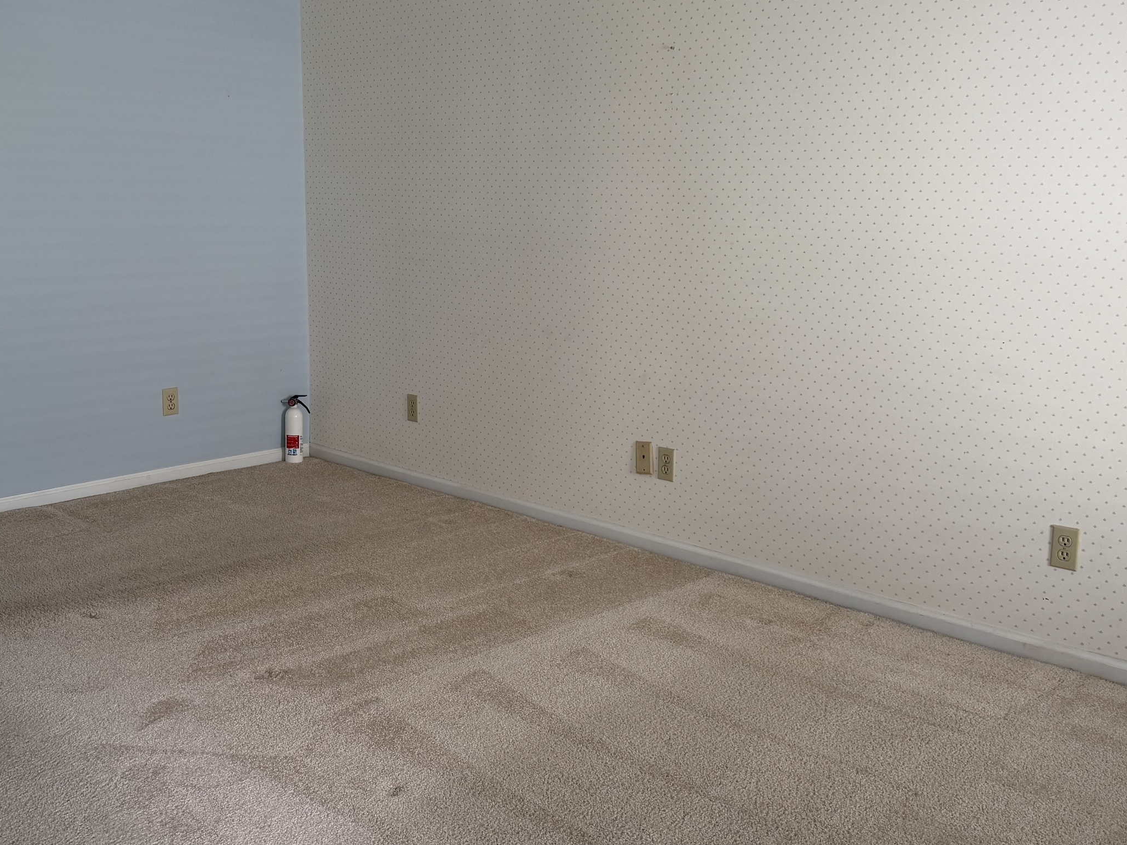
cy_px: 382
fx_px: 1172
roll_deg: -0.9
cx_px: 505
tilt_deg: -10.5
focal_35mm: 36
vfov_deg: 39.6
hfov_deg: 51.3
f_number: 1.78
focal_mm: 6.76
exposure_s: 1/121
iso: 125
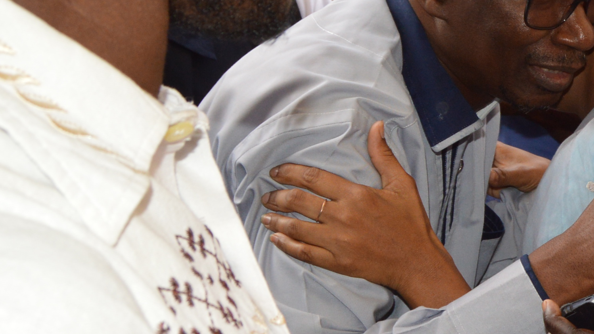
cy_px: 148
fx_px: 1638
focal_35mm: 104
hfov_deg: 19.0
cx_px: 783
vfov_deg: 11.6
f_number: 6.3
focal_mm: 22
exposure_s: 1/200
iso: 400
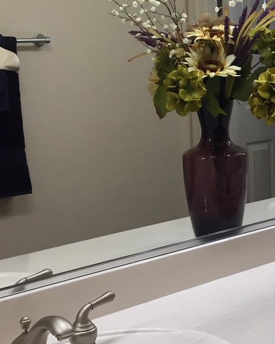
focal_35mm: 77
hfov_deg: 19.1
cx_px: 304
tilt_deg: -6.8
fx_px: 783
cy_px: 122
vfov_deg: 24.7
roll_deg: +0.0
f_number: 2.2
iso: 32
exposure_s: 1/30
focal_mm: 4.15
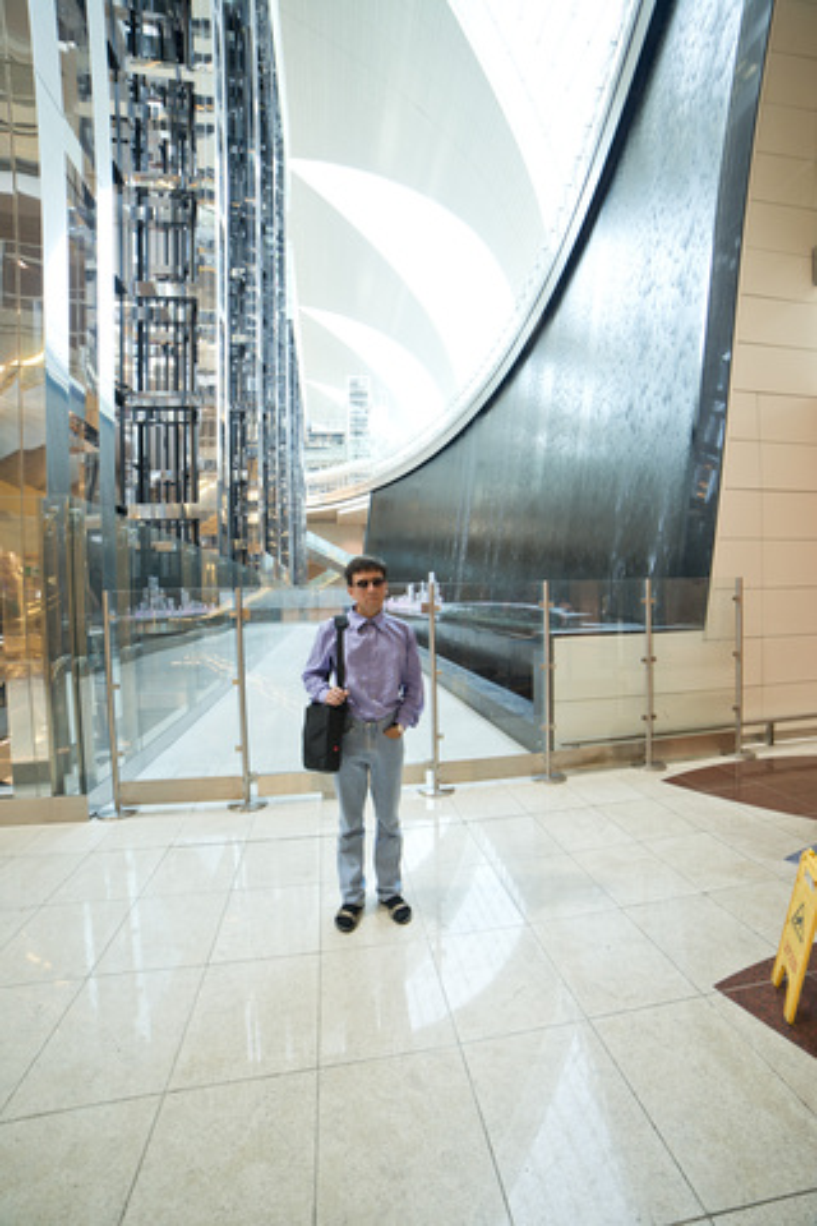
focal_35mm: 14
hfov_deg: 81.2
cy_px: 613
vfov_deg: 104.3
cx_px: 408
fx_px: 477
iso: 400
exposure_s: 1/60
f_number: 4
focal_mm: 14
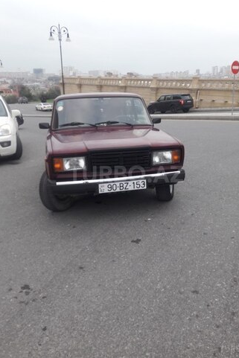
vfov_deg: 61.9
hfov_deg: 43.6
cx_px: 126
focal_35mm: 30
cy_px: 174
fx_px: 299
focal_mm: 3.7
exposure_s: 1/100
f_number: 1.9
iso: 40
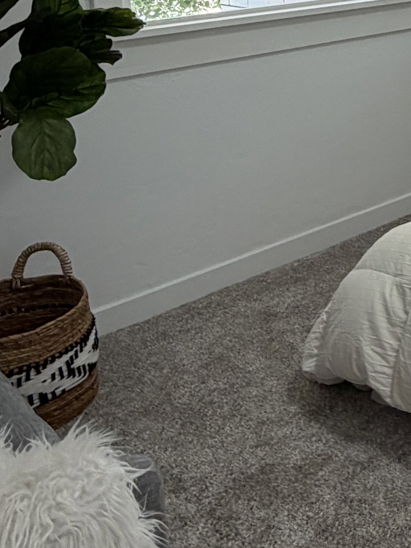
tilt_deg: -7.4
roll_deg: +1.8
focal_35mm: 55
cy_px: 0
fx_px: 871
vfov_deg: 32.2
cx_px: 584
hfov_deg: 22.6
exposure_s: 1/121
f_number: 2.2
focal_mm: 2.22
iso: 125
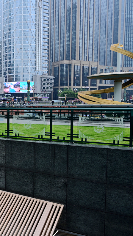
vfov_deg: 52.8
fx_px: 238
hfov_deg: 26.5
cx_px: -40
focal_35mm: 38
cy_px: 118
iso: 160
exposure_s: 1/100
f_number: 8
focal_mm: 24
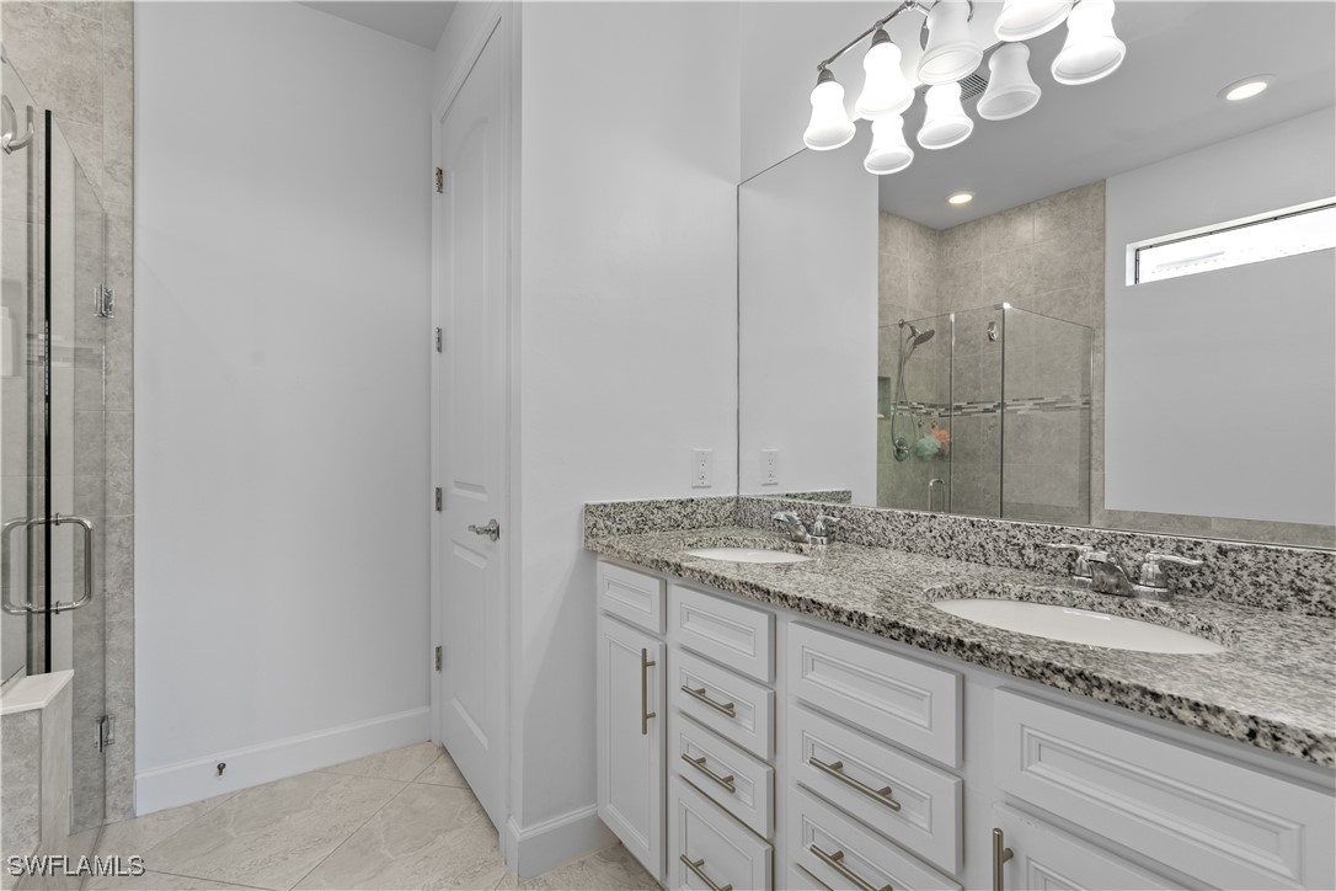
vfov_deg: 73.7
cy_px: 446
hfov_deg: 96.7
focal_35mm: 16
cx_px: 668
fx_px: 594
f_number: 8
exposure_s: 1/30
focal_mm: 16
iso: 400
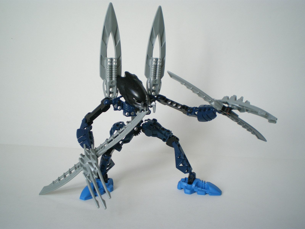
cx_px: 152
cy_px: 114
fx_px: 370
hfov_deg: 44.8
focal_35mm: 42
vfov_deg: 34.3
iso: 100
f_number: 3.5
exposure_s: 1/50
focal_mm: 7.4
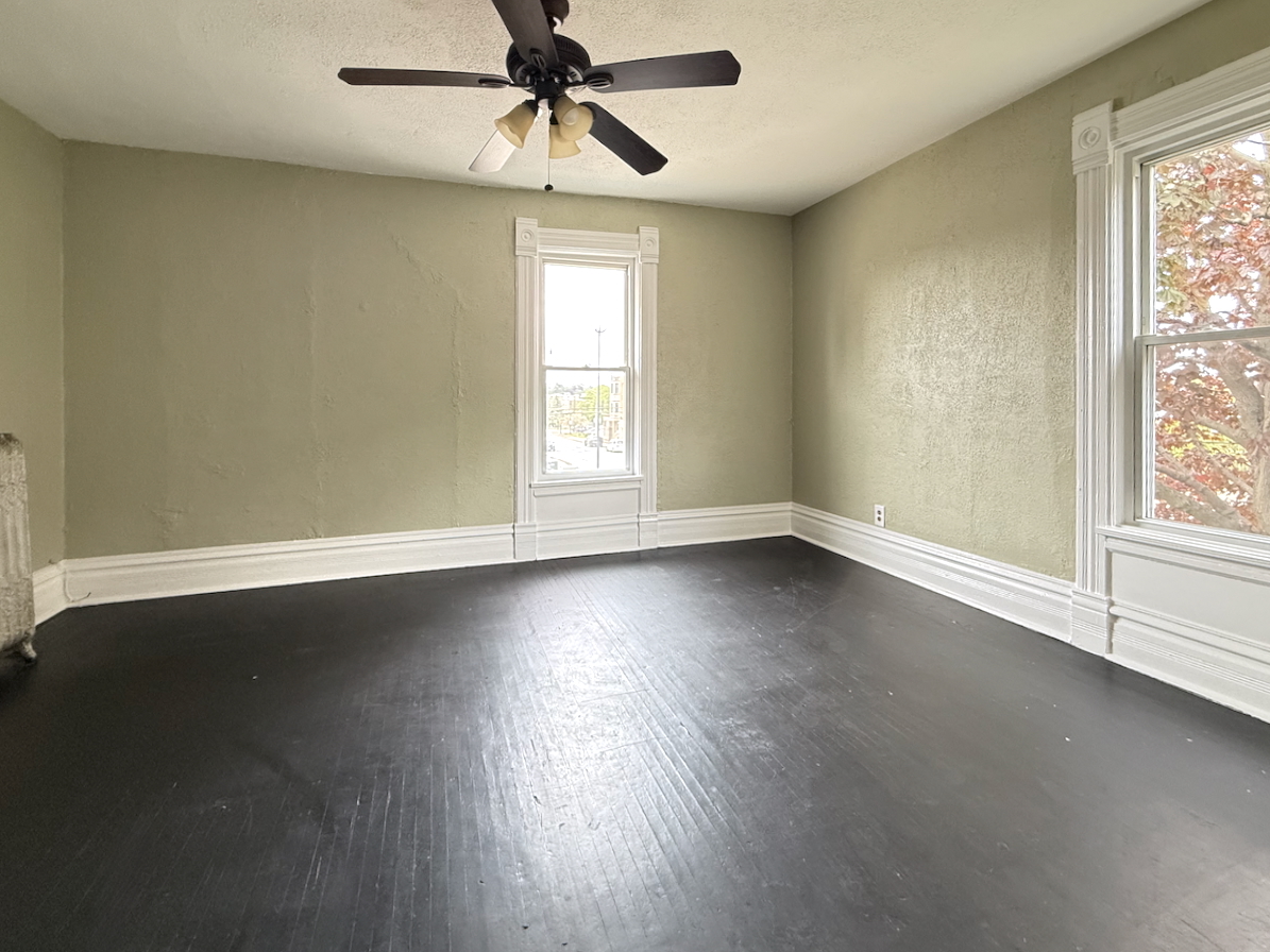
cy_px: 453
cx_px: 642
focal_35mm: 15
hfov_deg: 98.2
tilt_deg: -4.9
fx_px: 550
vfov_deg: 81.7
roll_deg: -0.4
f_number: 2.2
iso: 500
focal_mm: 2.22
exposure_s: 1/60
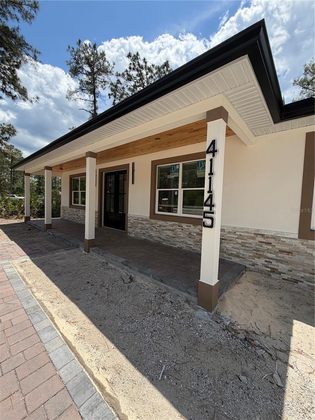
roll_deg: -2.0
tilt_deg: -3.2
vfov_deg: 102.1
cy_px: 210
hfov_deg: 85.7
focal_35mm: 14
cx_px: 158
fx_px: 170
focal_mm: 2.22
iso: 32
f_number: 2.2
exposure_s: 1/955
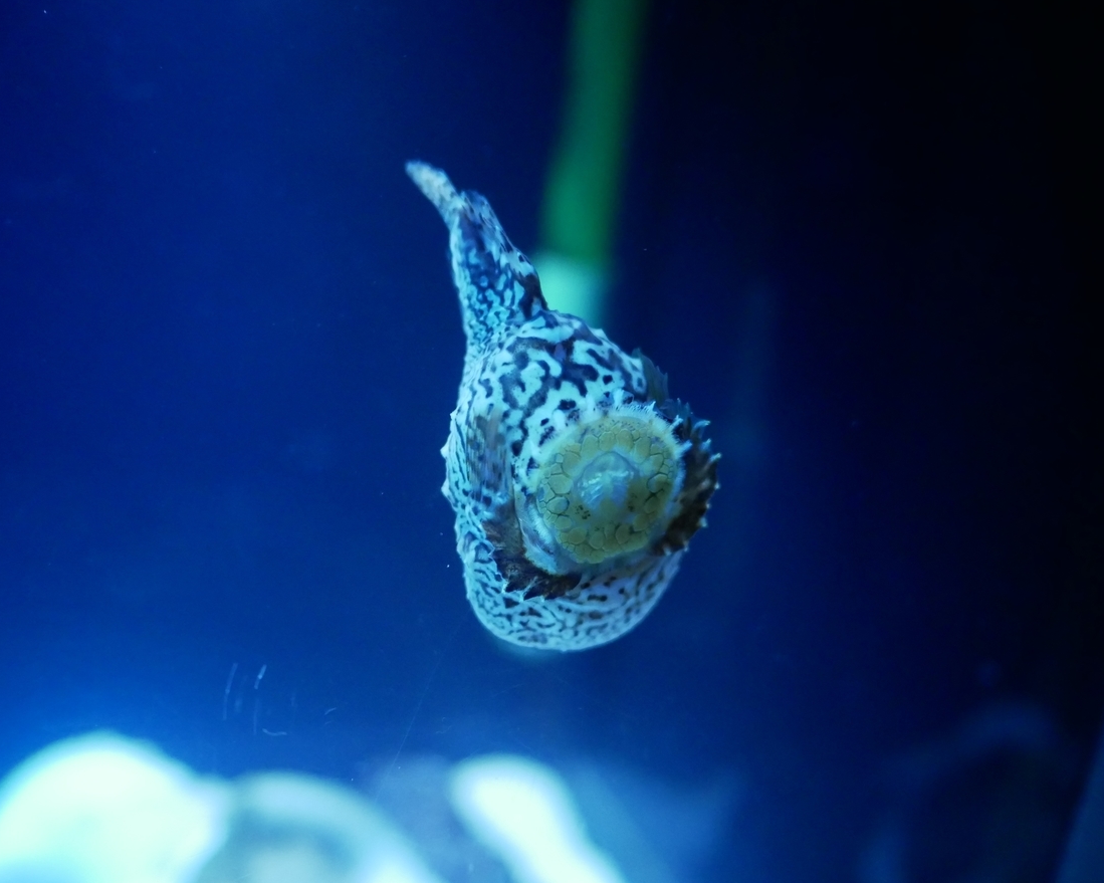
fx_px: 1045
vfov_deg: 45.8
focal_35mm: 32
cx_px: 543
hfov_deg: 55.7
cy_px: 450
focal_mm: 15
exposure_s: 1/60
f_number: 2
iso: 3200
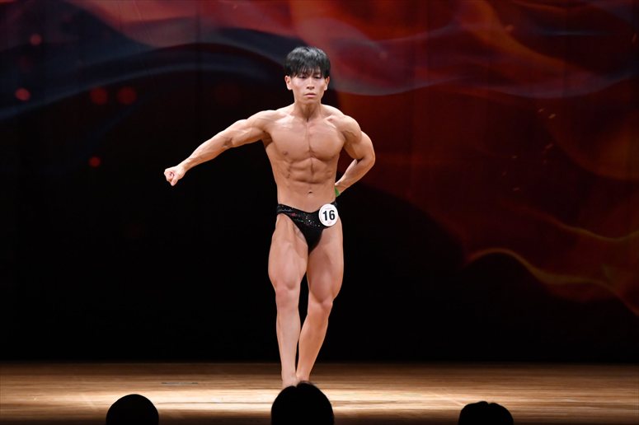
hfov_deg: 8.1
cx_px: 320
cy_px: 212
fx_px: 4524
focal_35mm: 255
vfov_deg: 5.4
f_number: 5.6
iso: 4000
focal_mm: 170
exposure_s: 1/400
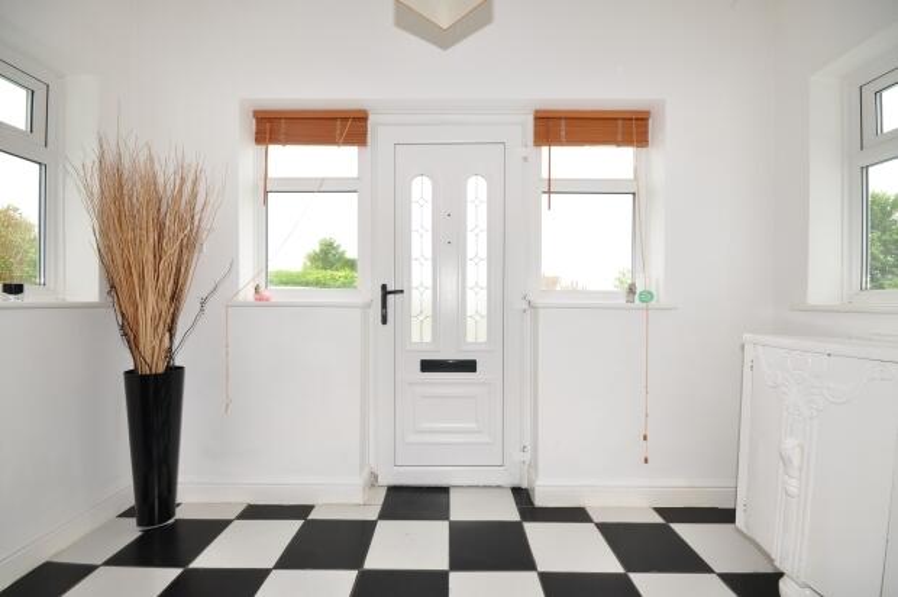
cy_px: 298
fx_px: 374
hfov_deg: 100.4
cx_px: 449
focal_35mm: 15
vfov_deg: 77.2
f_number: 11
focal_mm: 10
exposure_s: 1/30
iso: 200
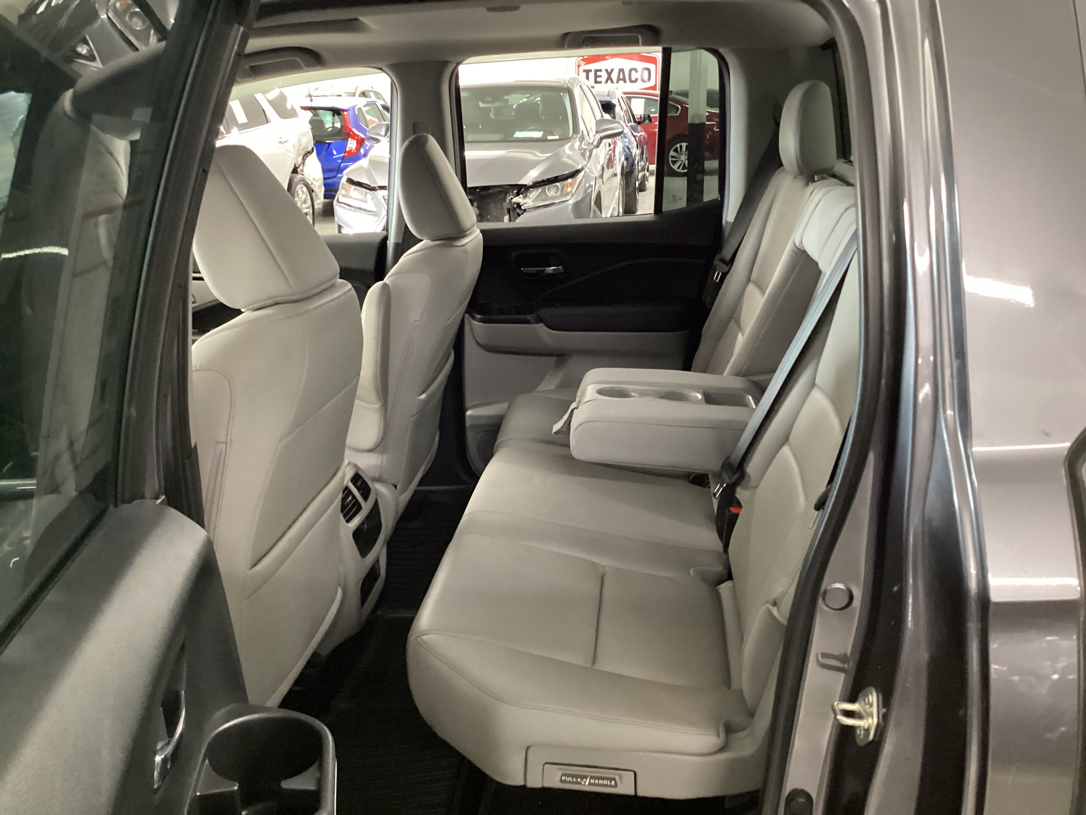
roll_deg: +1.0
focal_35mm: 31
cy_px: 408
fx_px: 973
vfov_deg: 45.4
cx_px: 543
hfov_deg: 58.4
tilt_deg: -19.3
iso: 500
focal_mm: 3.3
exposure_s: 1/25
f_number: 2.4
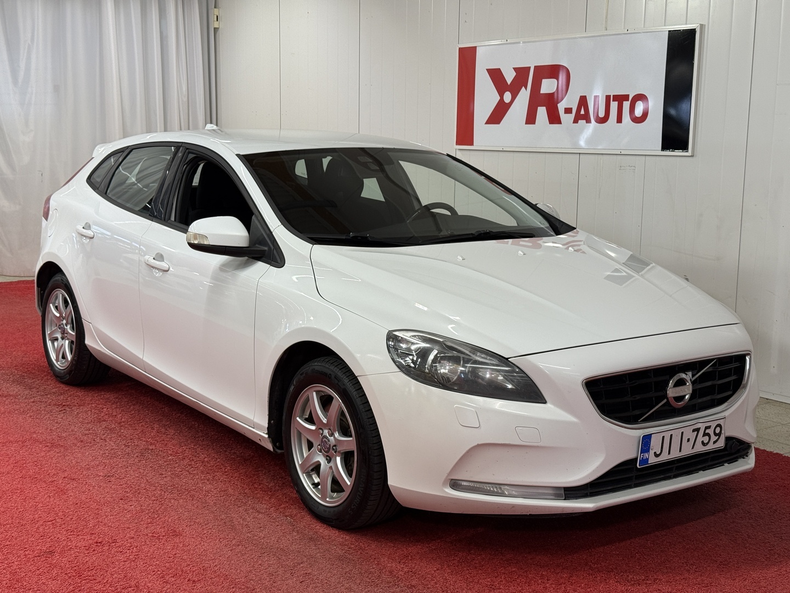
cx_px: 395
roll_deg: -0.7
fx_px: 1095
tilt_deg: -8.1
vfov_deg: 30.3
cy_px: 296
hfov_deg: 39.7
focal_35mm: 48
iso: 50
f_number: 1.78
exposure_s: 1/100
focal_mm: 6.76
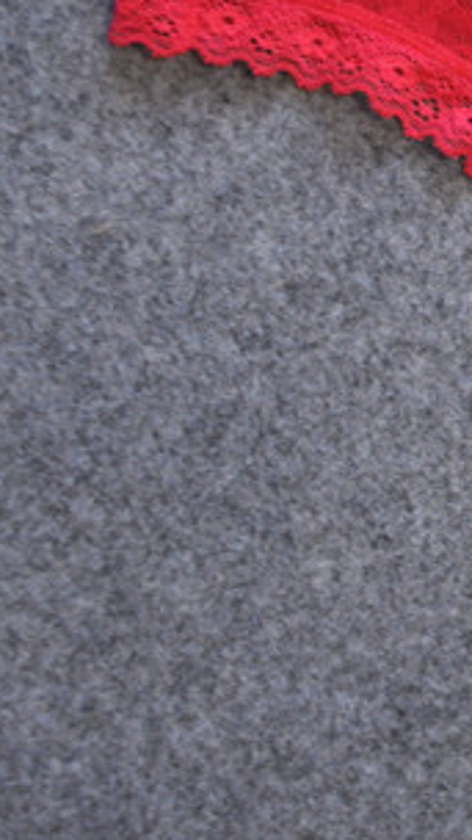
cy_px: 171
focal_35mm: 135
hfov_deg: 8.6
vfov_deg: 15.8
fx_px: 3010
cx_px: 842
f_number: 4.5
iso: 800
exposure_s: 1/40
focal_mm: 35
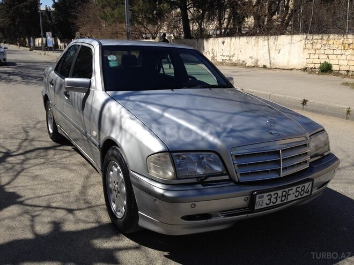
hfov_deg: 55.4
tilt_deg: -13.6
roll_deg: -0.8
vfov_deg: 42.9
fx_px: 337
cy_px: 132
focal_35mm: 33
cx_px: 177
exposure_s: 1/2008
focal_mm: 4.12
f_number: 2.4
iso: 50
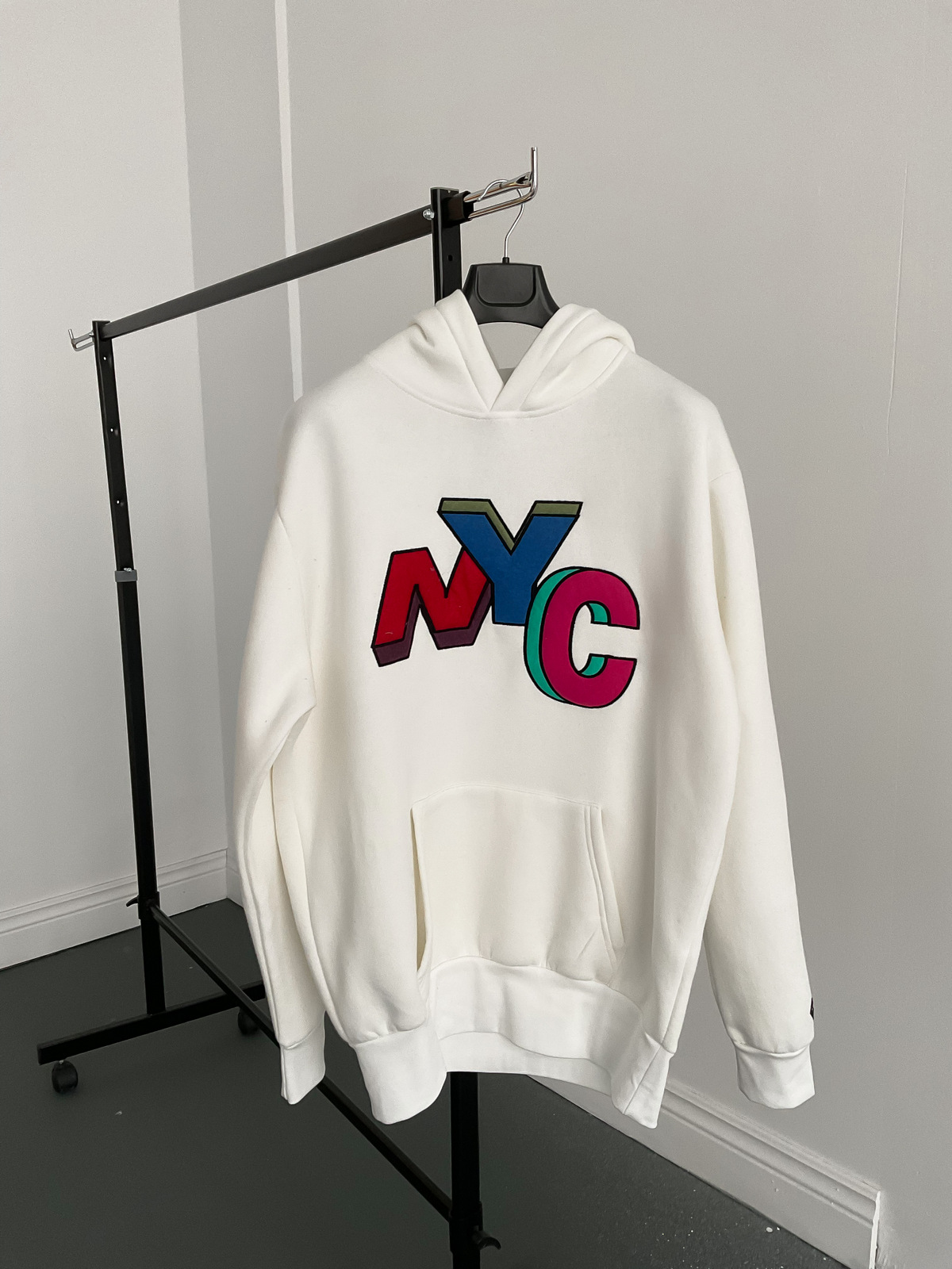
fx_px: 1063
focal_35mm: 29
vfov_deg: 61.7
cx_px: 476
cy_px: 634
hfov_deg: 48.2
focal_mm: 3
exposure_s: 1/60
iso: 80
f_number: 1.8
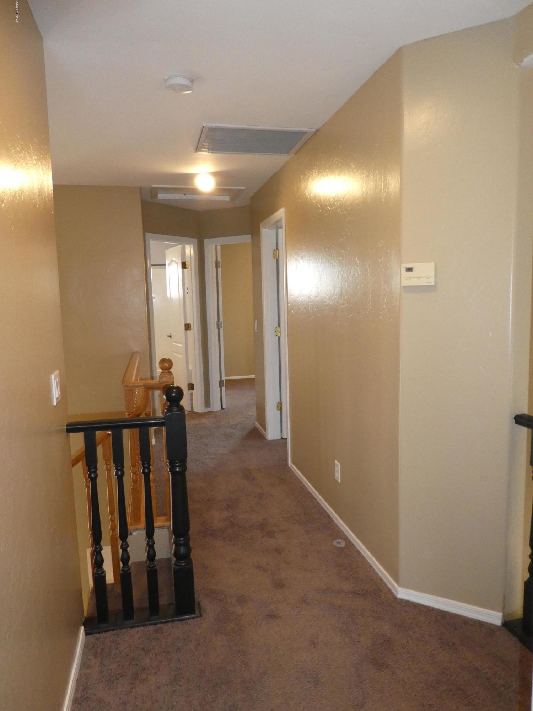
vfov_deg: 71.6
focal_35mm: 24
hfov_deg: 56.8
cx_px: 266
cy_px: 356
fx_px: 493
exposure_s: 1/60
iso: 500
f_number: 3.3
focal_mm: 4.3
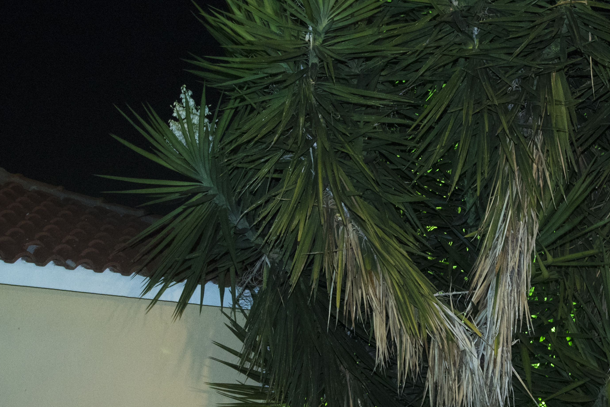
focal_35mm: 74
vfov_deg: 18.4
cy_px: 238
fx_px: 1254
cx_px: 527
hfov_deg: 26.6
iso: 1600
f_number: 8
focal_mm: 34
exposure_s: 1
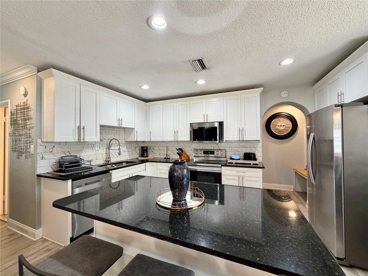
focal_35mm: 14
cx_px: 184
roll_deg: -0.6
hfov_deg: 102.1
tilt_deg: +0.3
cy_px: 138
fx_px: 149
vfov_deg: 85.6
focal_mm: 2.22
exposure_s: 1/60
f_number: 2.2
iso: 200
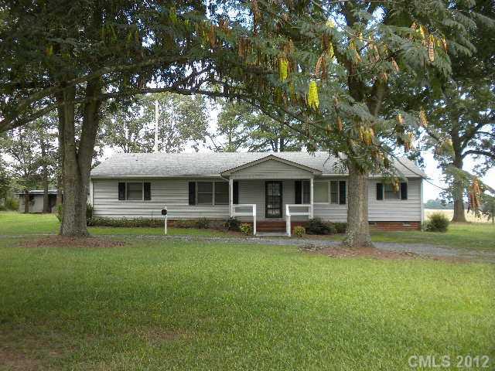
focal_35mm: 37
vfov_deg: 38.7
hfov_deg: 50.1
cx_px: 248
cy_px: 186
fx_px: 529
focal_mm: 6.6
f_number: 3.5
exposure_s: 1/87.4
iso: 90
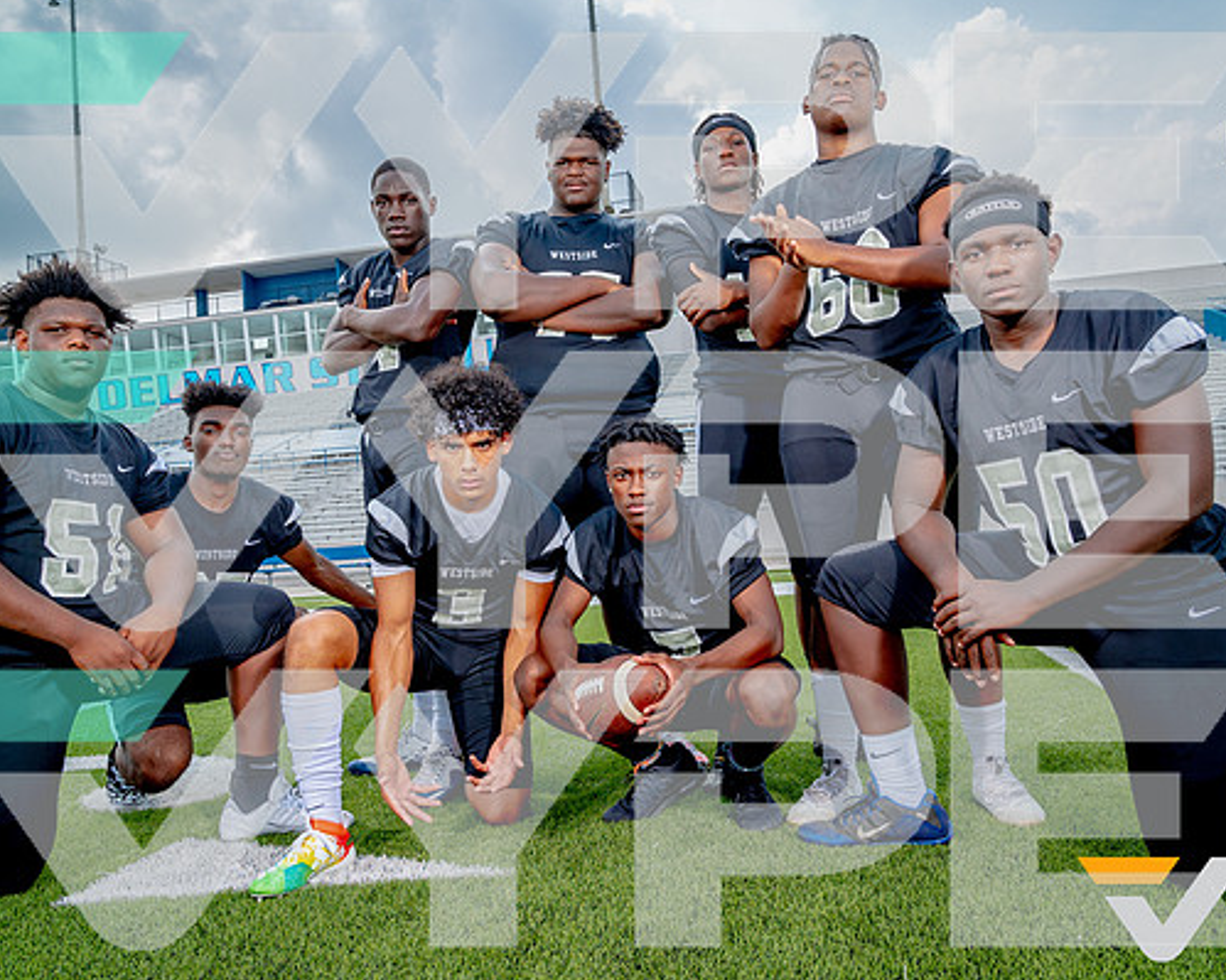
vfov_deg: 51.5
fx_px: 1016
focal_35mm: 28
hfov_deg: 62.2
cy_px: 491
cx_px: 608
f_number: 8
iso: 100
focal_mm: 24
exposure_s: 1/125
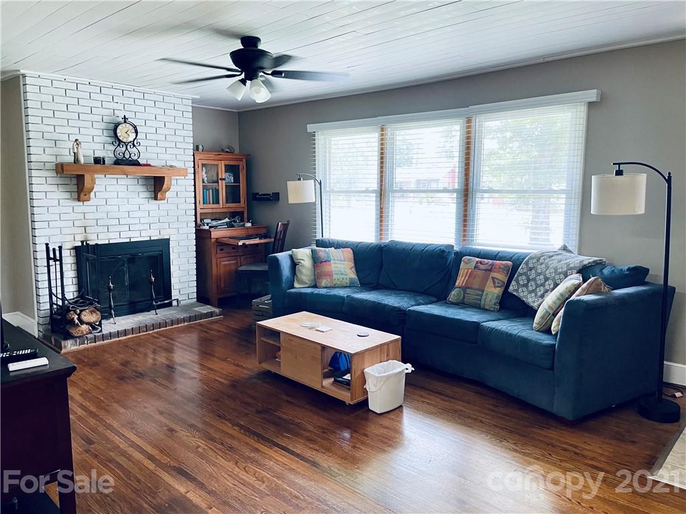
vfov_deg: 53.1
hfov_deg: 67.3
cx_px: 343
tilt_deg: -7.4
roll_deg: +0.4
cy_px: 257
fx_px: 515
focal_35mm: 26
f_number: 1.6
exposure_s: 1/60
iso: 80
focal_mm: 4.2
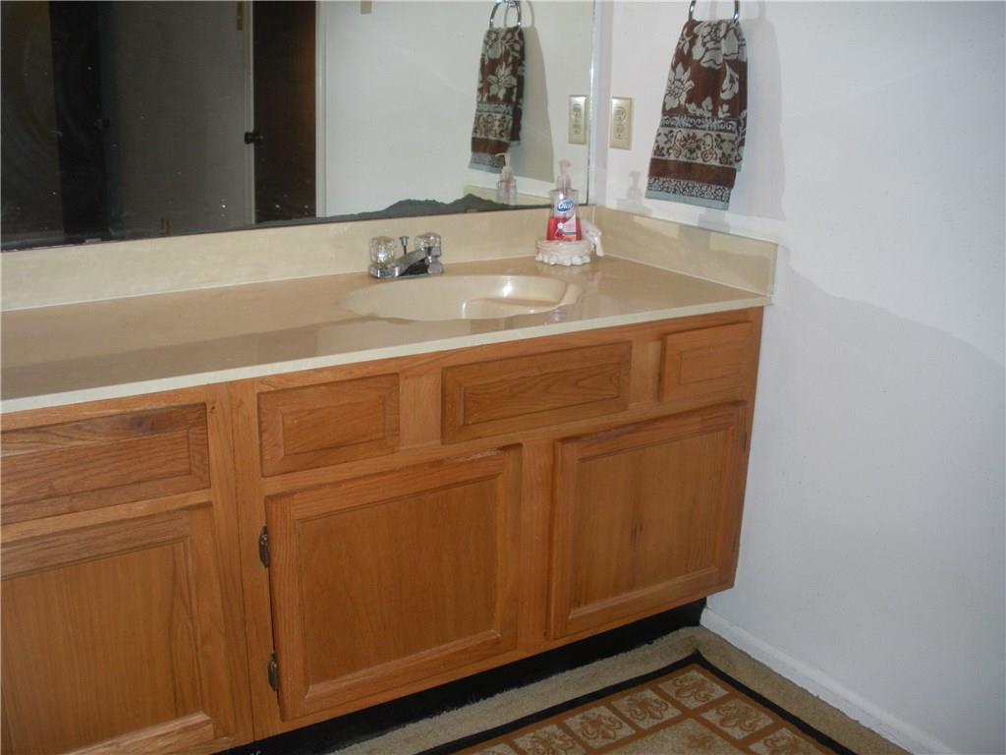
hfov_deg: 51.4
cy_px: 378
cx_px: 503
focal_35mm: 36
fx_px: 1046
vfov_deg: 39.7
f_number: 3.5
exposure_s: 1/60
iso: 150
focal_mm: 6.3
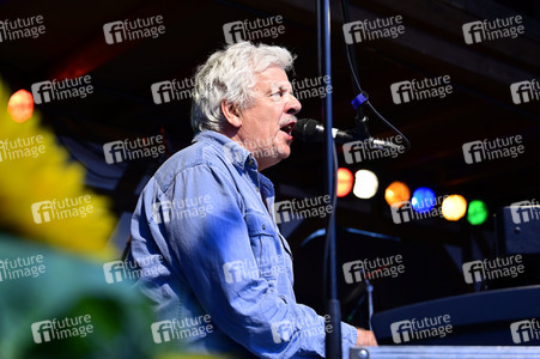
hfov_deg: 36.3
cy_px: 180
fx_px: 824
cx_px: 270
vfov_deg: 24.6
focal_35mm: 55
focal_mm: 55
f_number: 4
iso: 2000
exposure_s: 1/125
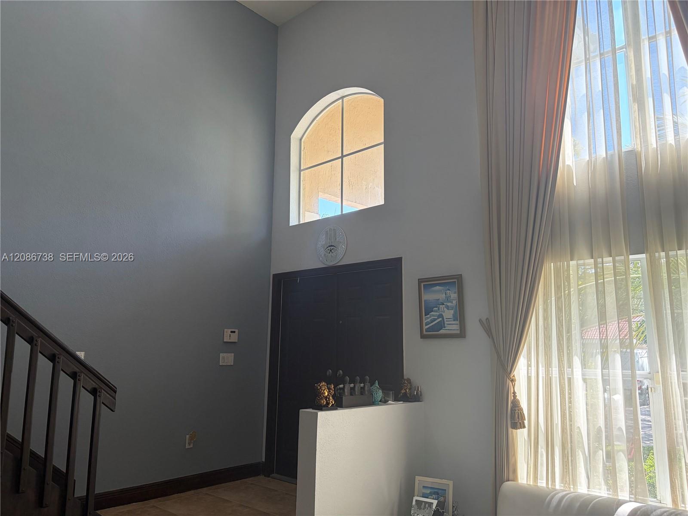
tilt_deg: +9.4
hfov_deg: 67.3
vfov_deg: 53.1
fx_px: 517
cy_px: 258
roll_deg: +0.5
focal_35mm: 26
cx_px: 344
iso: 100
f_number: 1.6
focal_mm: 5.96
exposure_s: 1/222
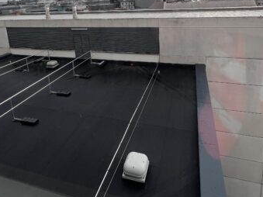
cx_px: 138
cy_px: 33
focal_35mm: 23
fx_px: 175
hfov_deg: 73.9
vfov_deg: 53.8
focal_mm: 1.57
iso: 32
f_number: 1.8
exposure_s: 1/306
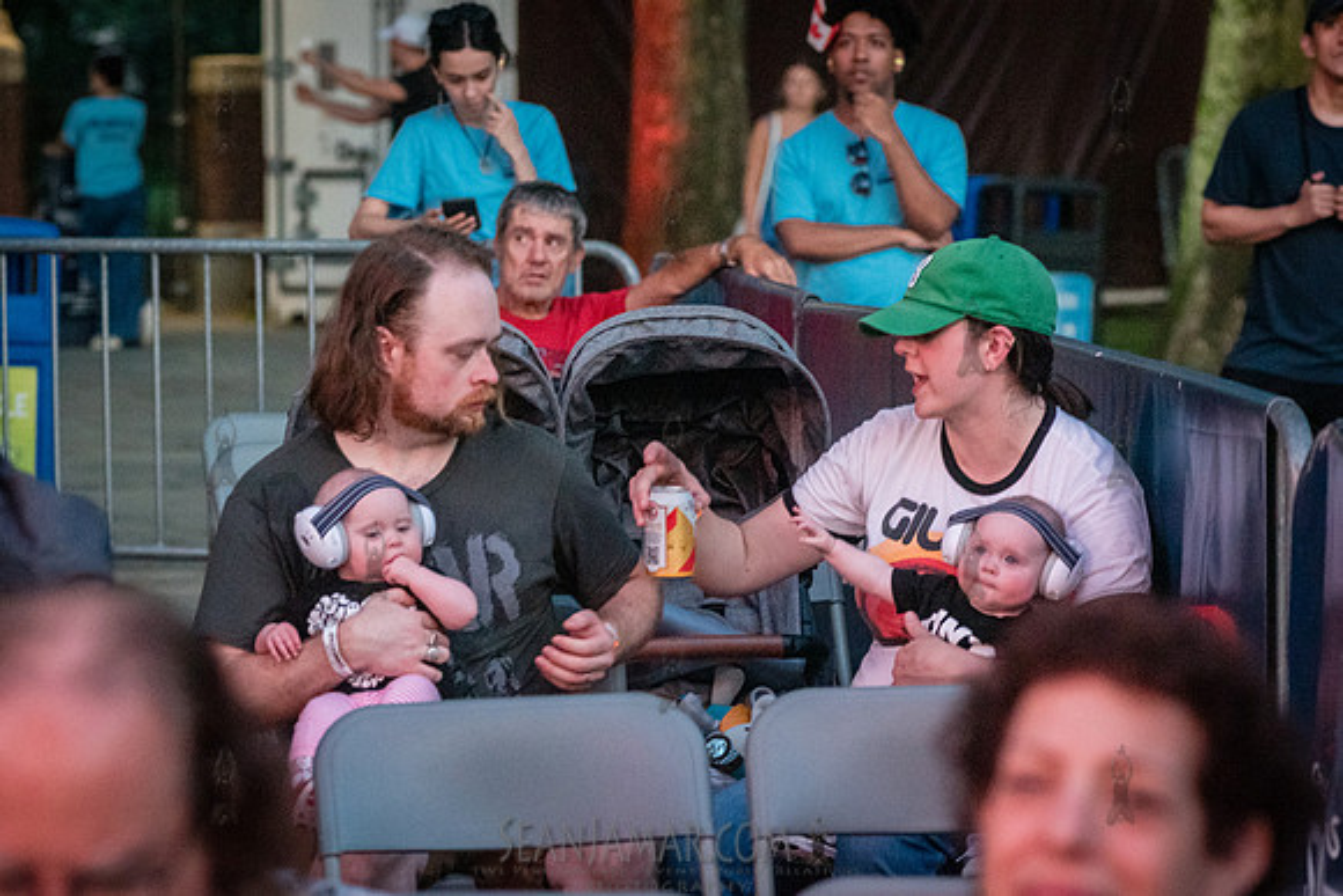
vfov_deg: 9.3
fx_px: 5505
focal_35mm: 148
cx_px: 575
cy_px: 426
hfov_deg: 13.9
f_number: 4.5
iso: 4000
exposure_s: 1/250
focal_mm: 120
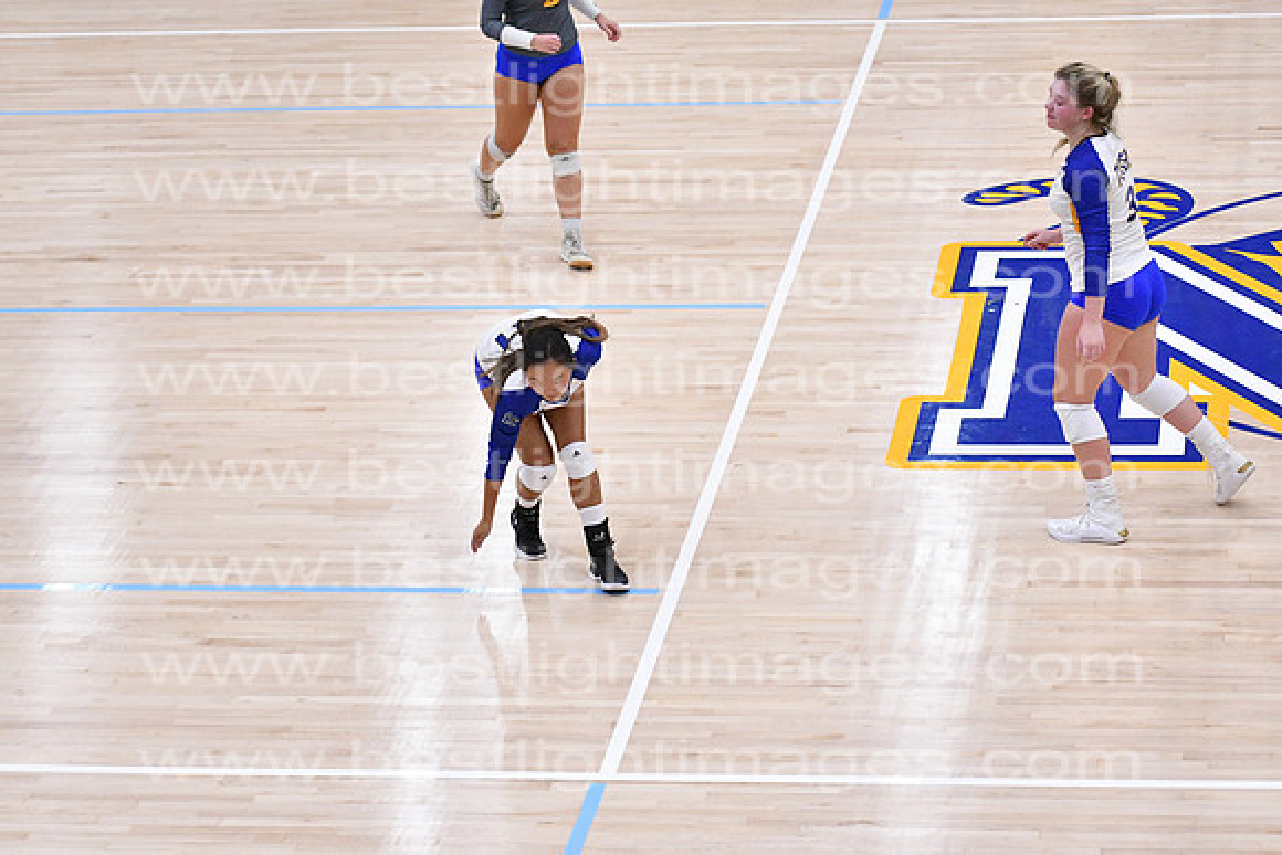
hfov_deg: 17.5
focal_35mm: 117
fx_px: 4167
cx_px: 641
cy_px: 428
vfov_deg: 11.7
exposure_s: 1/1000
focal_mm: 78
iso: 6400
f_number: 3.2
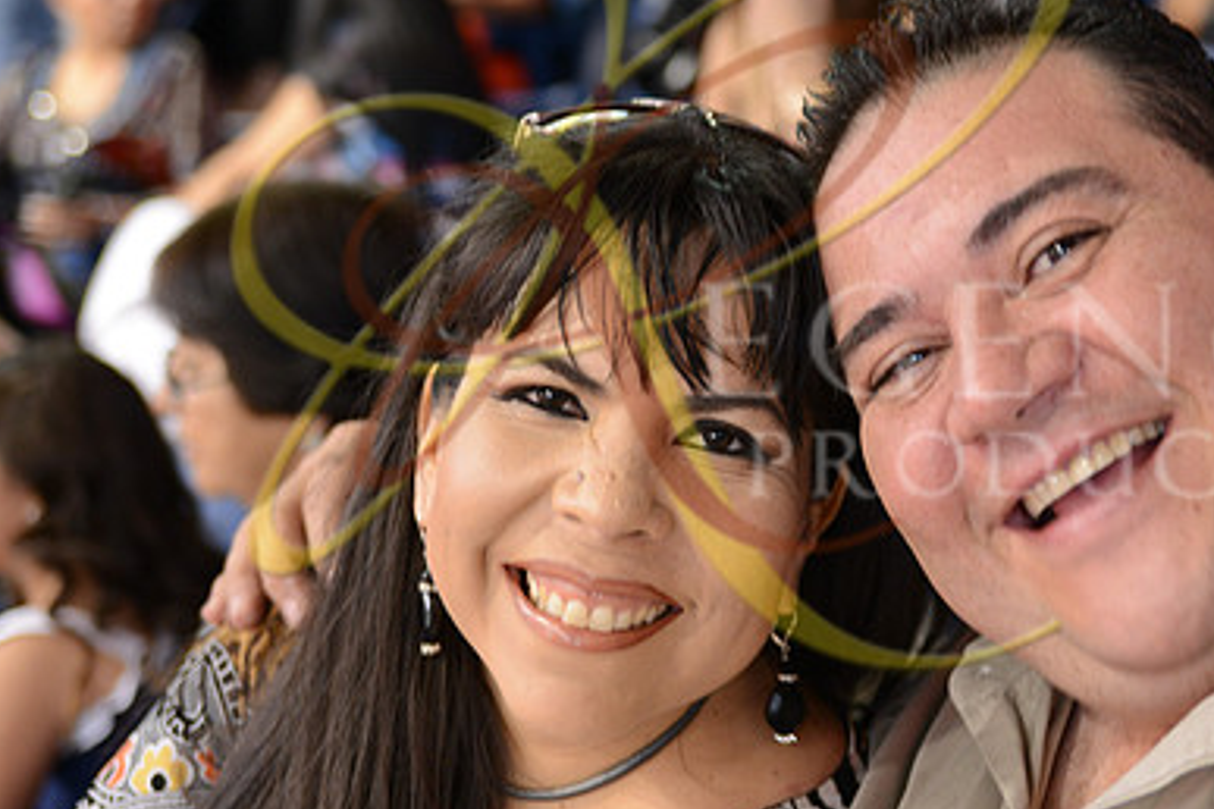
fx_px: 2225
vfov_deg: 20.5
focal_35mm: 66
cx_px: 834
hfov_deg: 30.2
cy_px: 274
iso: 1000
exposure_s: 1/15
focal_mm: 44
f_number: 2.8
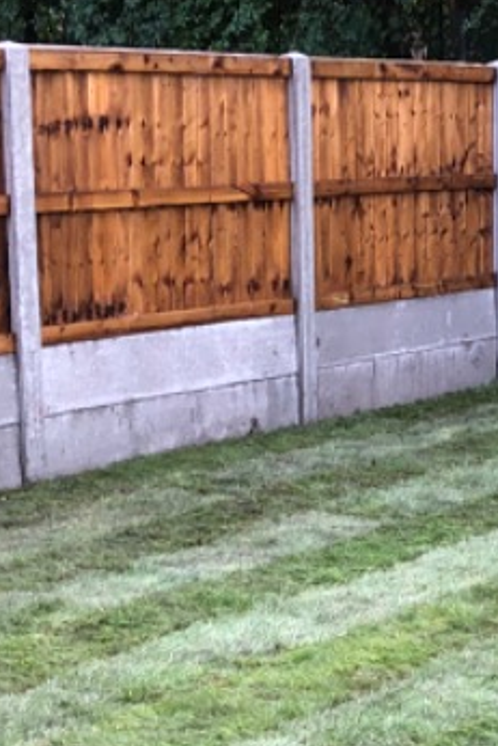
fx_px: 2093
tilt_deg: -13.5
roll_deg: -2.3
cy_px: 595
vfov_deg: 20.0
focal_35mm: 101
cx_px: 696
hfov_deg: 13.0
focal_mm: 3.99
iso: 20
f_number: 1.8
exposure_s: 1/121
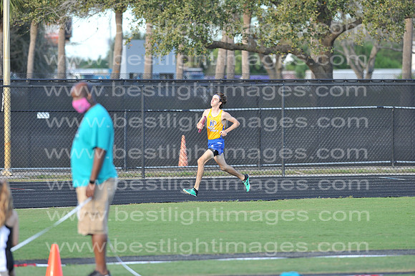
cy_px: 138
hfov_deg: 6.9
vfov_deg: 4.6
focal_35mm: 300
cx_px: 208
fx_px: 3456
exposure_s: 1/1000
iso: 800
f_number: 4.5
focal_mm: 300
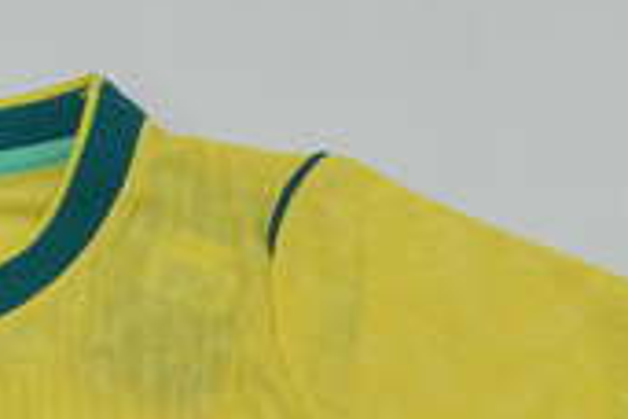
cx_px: 408
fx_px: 2686
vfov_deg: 8.6
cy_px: 753
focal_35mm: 154
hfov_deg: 13.3
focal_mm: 22
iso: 3200
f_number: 25
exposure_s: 1/200
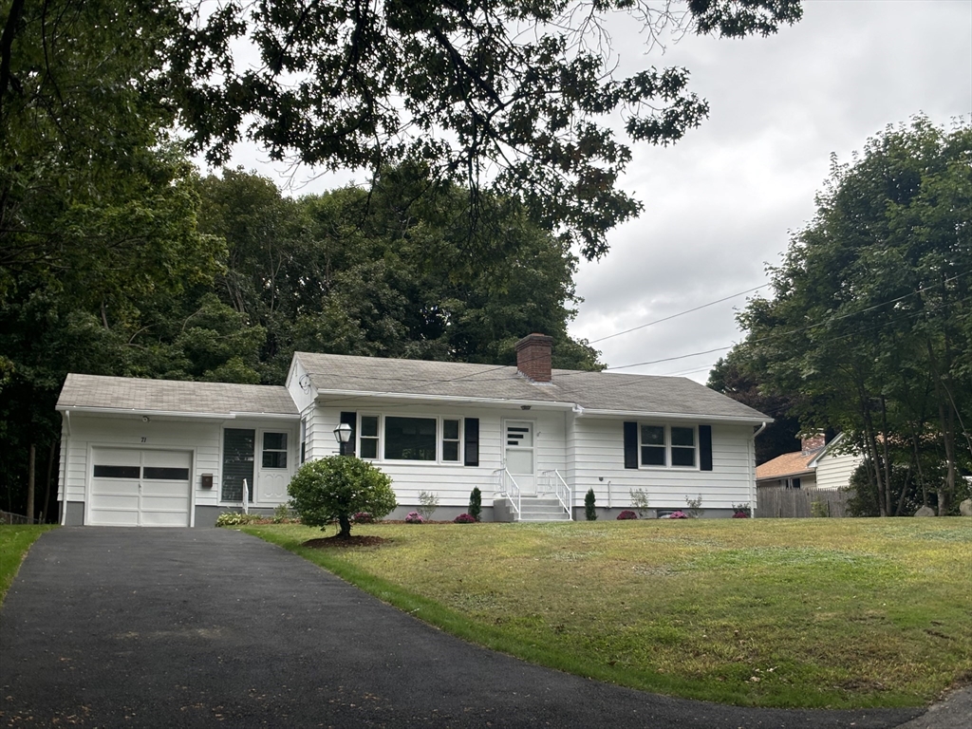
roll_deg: +0.3
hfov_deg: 36.8
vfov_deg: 28.0
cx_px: 486
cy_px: 364
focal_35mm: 52
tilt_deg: +10.1
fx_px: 1460
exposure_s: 1/505
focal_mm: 5.96
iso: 32
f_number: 1.6
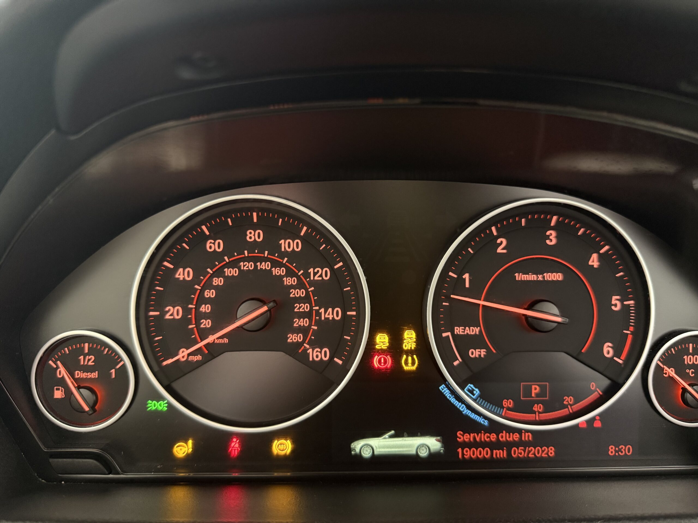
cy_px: 262
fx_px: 484
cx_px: 349
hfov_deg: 71.6
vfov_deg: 56.8
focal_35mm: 24
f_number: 1.78
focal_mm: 6.76
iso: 1000
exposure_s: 1/31
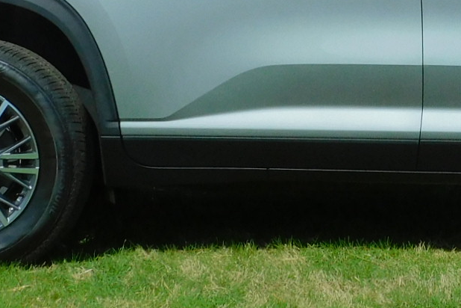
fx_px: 1959
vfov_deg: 8.9
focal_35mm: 153
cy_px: -13
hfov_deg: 13.3
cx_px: 443
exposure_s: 1/1600
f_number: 4.8
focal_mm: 7.2
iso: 125
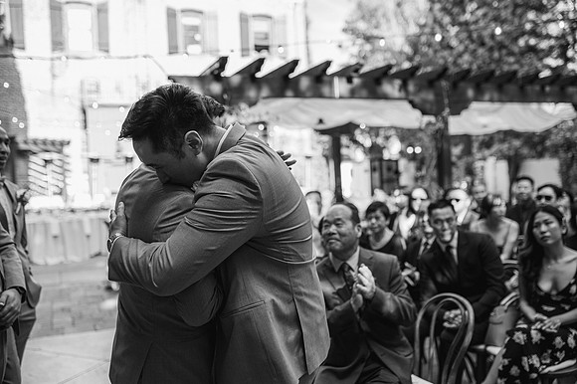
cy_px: 192
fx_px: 561
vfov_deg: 37.8
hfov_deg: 54.5
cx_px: 288
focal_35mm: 35
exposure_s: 1/500
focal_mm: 35
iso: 100
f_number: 2.2
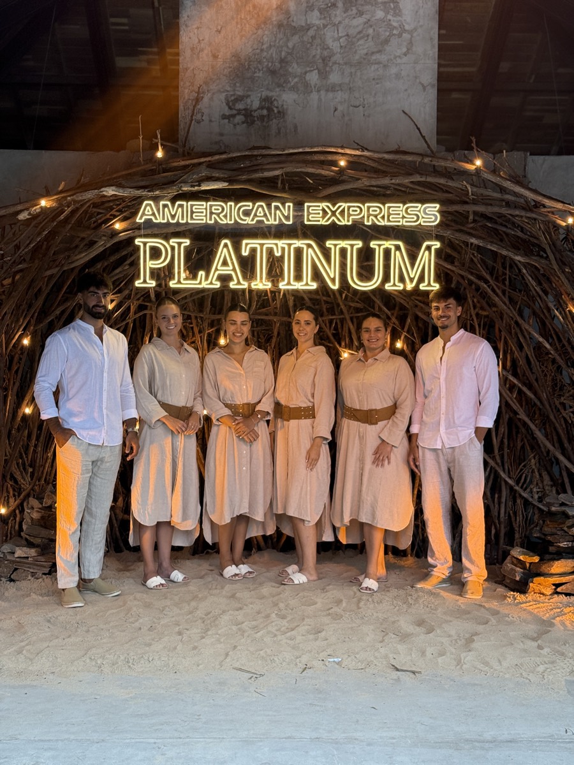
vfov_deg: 39.7
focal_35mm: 48
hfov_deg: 30.3
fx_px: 1061
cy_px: 382
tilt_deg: -1.8
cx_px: 287
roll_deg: -1.0
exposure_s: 1/159
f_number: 1.78
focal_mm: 6.76
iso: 200
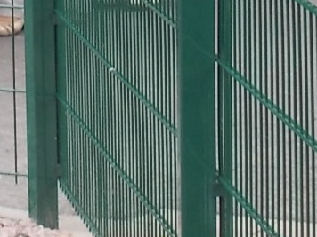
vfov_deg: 3.8
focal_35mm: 386
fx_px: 3535
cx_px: -334
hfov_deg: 5.0
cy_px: -290
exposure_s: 1/60
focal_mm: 15.4
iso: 80
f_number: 6.3
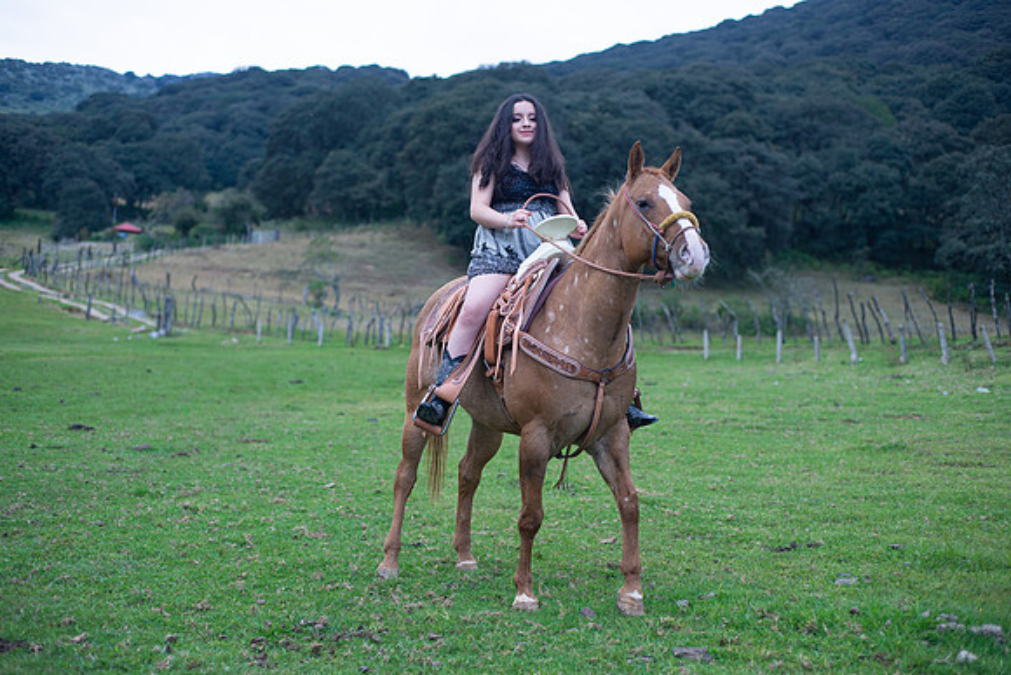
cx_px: 506
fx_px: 1404
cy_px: 338
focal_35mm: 50
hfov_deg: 39.6
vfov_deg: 27.0
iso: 400
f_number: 2.8
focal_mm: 50
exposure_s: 1/200
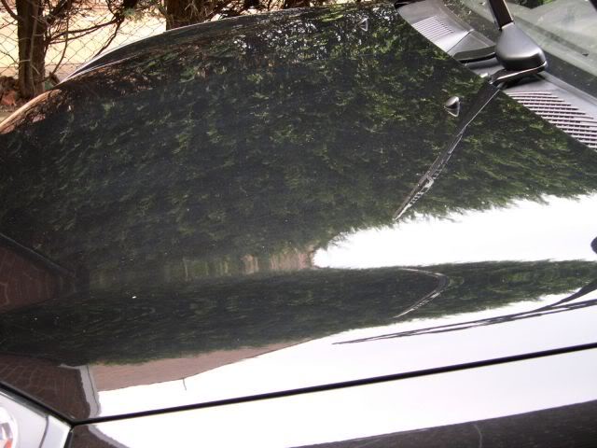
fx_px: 655
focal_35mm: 38
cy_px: 224
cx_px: 298
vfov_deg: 37.7
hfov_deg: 49.0
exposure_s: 1/46.2
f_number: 2.8
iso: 100
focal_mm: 8
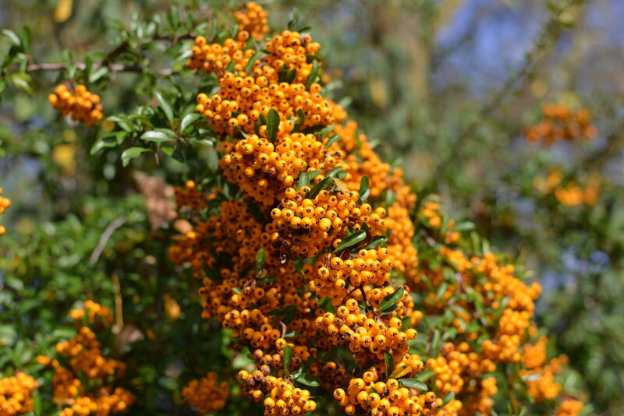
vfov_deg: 27.0
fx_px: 867
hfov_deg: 39.6
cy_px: 208
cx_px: 312
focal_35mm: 50
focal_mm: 50
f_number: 3.2
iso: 100
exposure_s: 1/1000
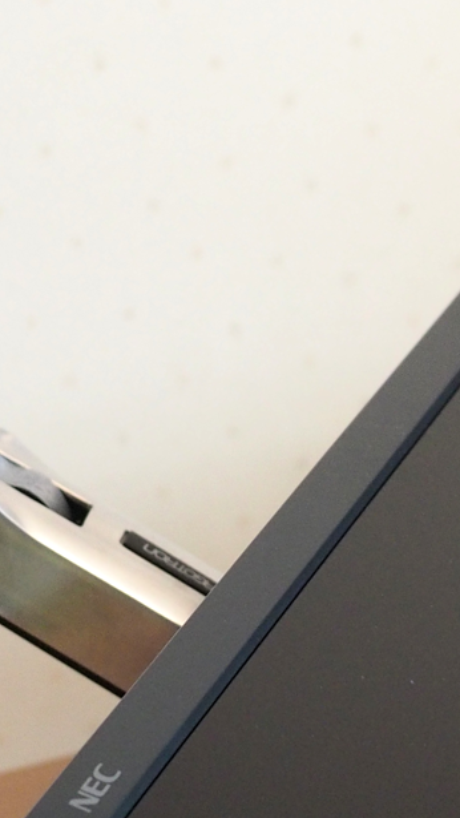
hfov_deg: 7.1
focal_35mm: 170
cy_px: 729
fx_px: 3686
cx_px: 405
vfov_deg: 12.6
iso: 800
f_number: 2.8
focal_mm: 25
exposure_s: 1/60
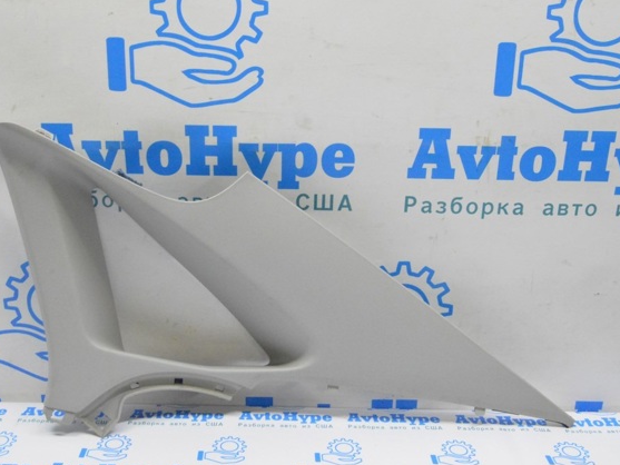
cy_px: 234
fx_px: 770
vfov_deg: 33.6
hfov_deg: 43.8
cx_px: 273
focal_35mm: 43
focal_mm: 26
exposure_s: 1/20
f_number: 20
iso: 6400
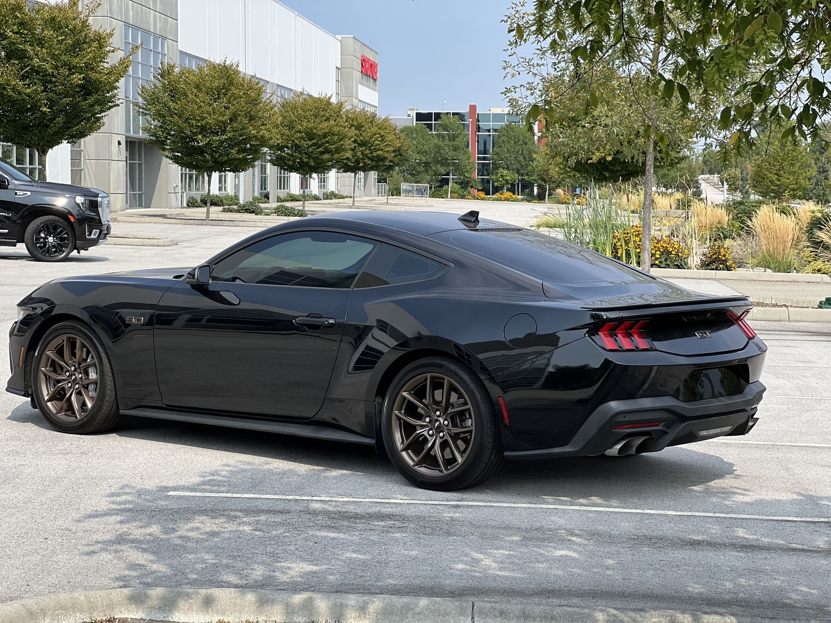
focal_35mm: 77
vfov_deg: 19.1
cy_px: 312
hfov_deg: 25.3
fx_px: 1848
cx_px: 416
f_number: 2.8
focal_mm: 9
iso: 32
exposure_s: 1/381
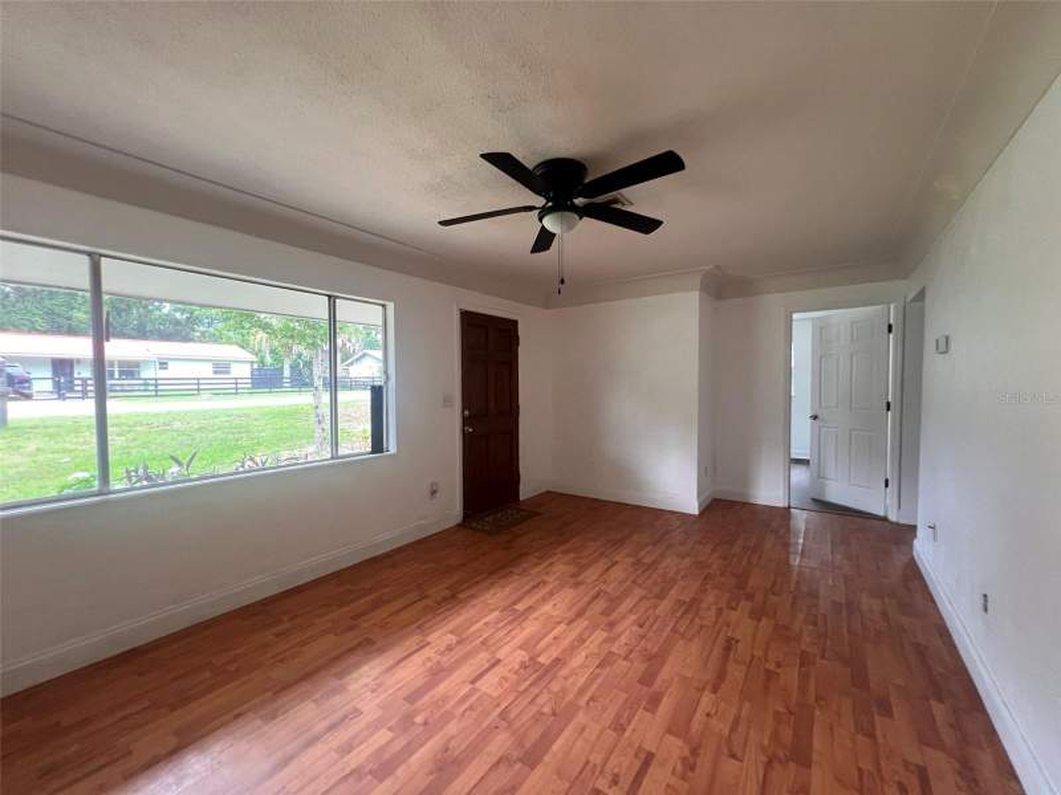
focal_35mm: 13
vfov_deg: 89.9
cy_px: 398
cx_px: 530
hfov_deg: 106.2
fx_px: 398
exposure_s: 1/60
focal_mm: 1.57
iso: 250
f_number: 1.8
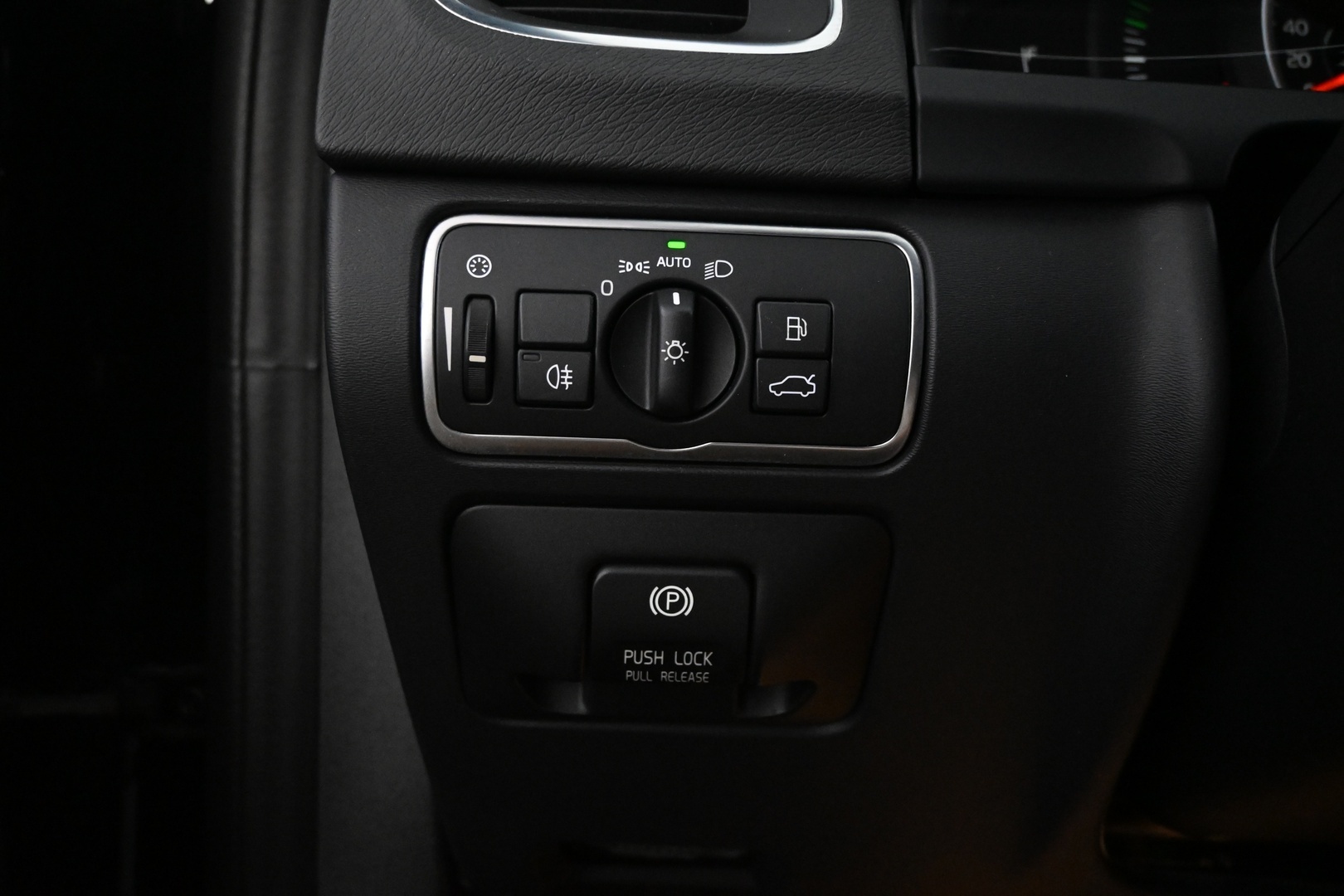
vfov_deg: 39.1
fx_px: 1260
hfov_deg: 56.1
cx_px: 672
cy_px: 448
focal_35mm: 34
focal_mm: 22.5
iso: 5600
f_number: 4
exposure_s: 1/40
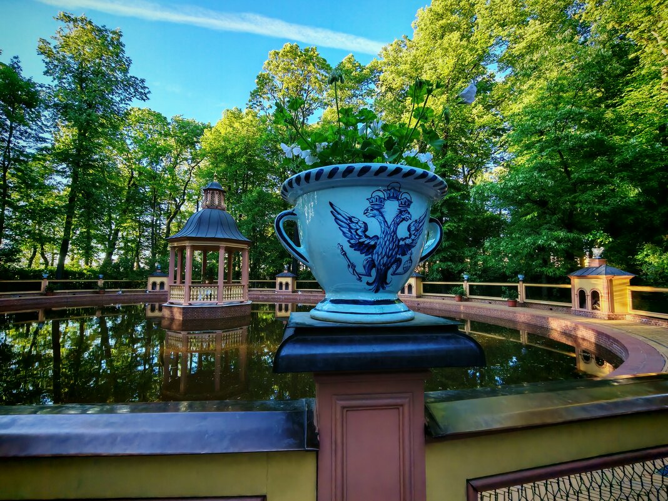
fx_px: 309
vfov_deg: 78.1
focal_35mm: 16
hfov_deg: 94.5
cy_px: 250
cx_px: 334
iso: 50
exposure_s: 1/190
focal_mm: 1.96
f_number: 2.2
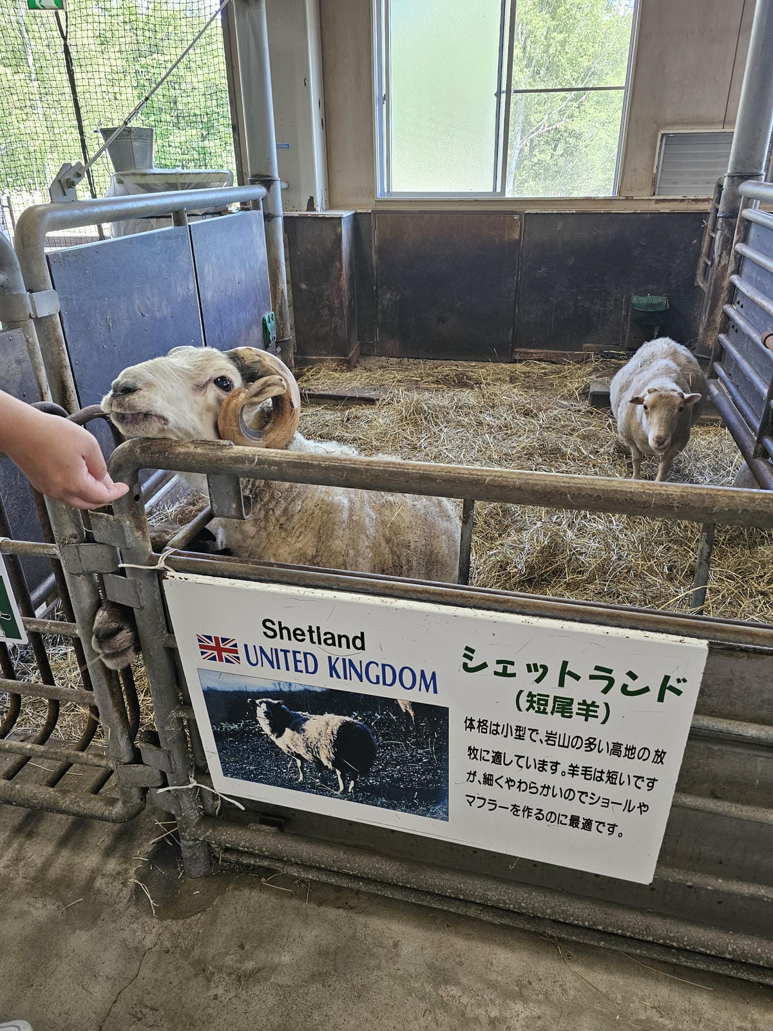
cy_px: 516
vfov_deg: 73.9
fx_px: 685
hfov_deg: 58.9
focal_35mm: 23
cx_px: 386
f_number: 1.7
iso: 200
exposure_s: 1/100
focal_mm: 6.3
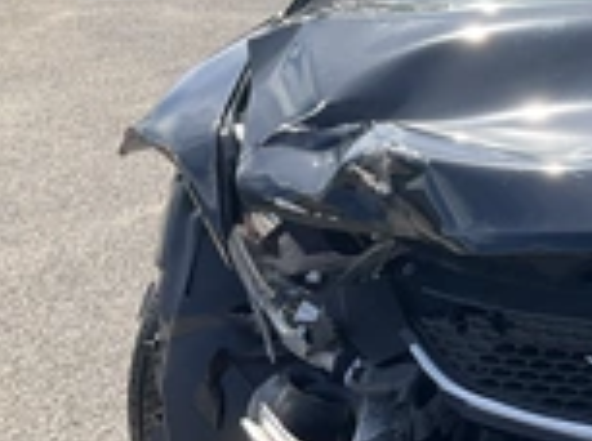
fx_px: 1297
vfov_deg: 19.3
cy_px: 205
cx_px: 700
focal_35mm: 76
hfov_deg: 23.6
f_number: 1.8
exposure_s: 1/1055
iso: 25
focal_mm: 3
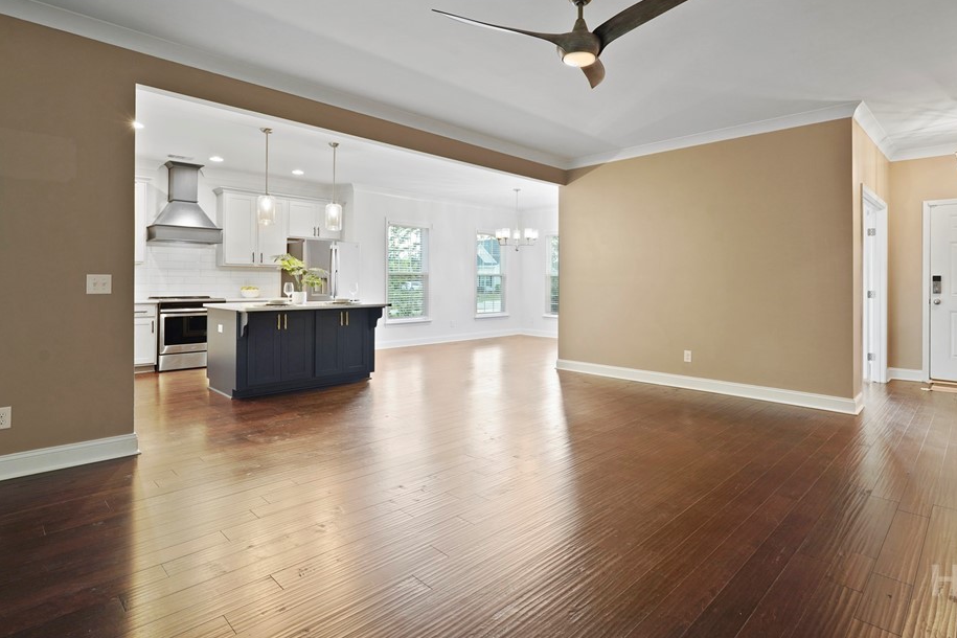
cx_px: 499
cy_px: 280
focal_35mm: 19
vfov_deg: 64.3
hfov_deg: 86.9
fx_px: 505
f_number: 9
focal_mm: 16
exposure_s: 1/1.25
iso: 320
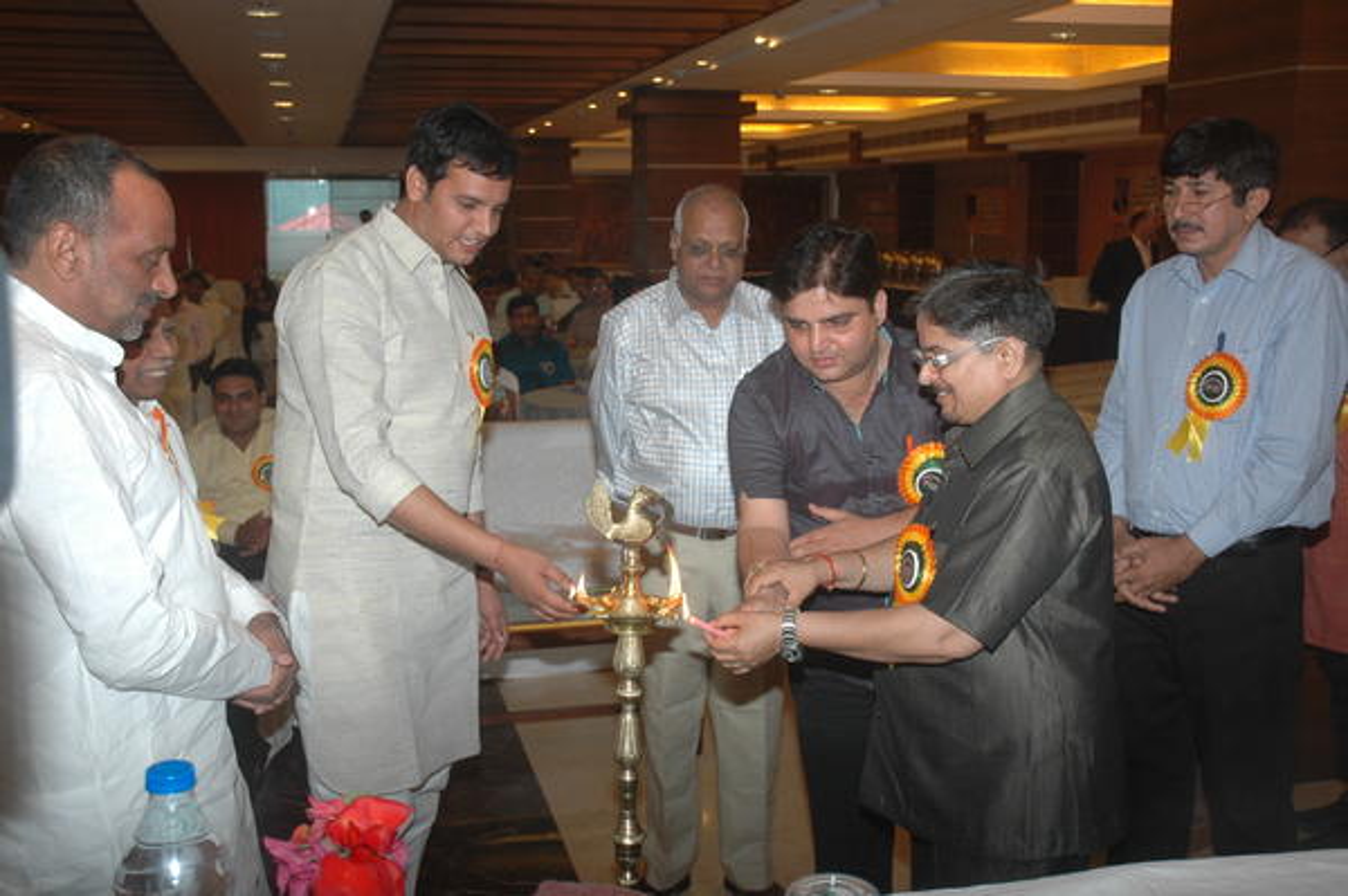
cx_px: 674
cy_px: 448
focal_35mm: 40
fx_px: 1515
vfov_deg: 33.0
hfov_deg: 48.0
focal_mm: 27
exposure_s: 1/60
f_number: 4.5
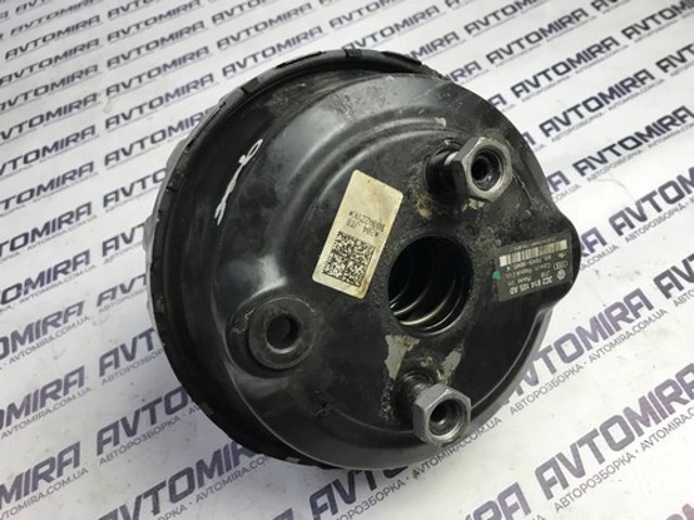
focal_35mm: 28
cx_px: 347
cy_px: 260
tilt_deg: -50.7
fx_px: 561
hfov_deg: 63.4
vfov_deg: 49.7
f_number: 1.8
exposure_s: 1/25
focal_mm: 3.99
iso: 32
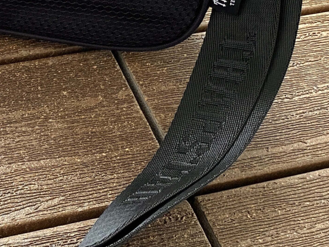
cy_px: 15
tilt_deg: -46.5
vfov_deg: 15.5
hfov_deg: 20.1
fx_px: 893
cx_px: -20
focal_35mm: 94
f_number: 1.8
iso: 125
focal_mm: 4.25
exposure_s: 1/77
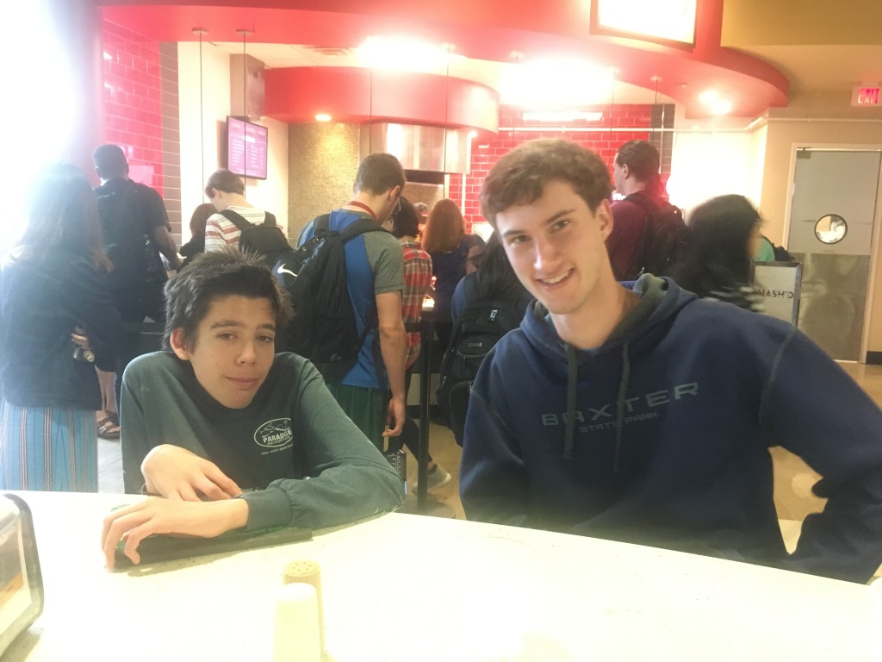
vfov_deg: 48.2
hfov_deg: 61.7
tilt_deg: -8.1
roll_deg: -1.2
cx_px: 441
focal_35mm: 29
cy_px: 331
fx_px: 739
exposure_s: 1/15
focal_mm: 4.15
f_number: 2.2
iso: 250
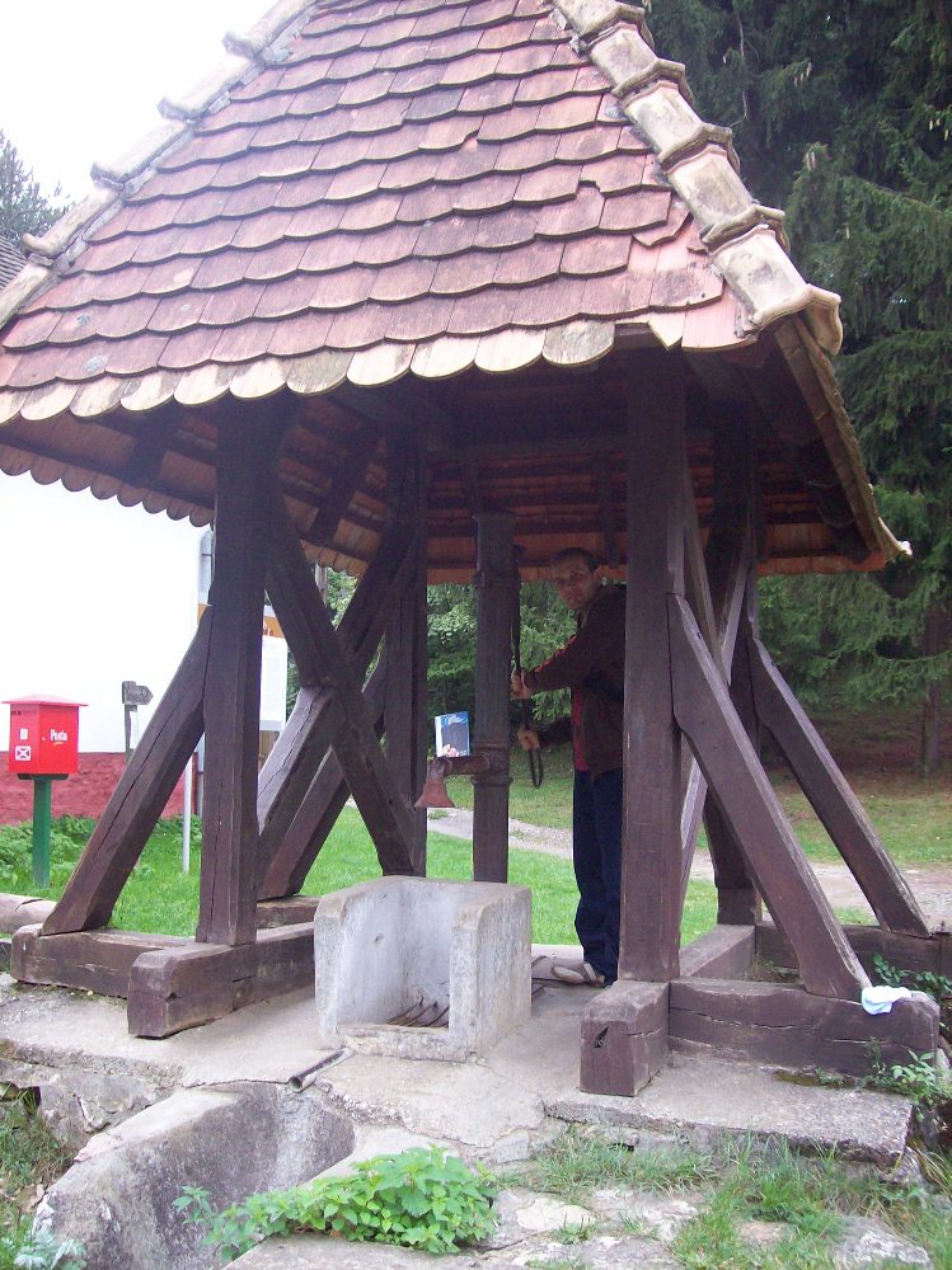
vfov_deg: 51.4
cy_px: 635
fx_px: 1321
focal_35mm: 36
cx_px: 476
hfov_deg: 39.6
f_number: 2.7
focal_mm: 6
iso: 103
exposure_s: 1/32
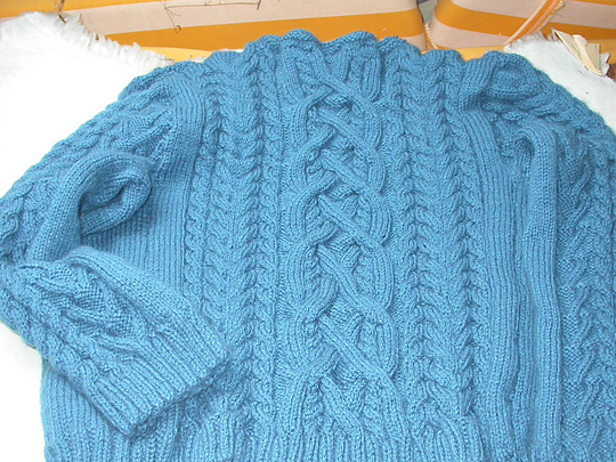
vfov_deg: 32.1
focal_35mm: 45
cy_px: 266
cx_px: 323
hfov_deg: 42.1
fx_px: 801
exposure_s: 1/30
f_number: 2.6
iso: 100
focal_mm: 7.85
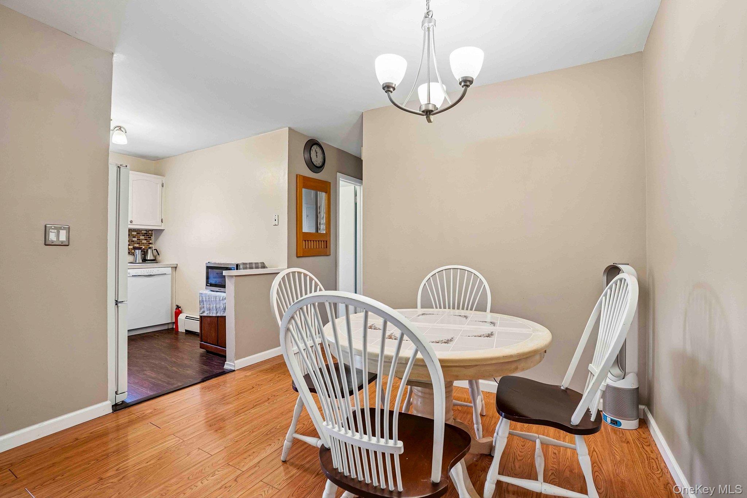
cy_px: 249
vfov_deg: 73.7
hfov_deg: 96.7
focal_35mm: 16
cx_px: 374
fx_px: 332
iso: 400
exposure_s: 1/25
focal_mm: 16
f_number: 8
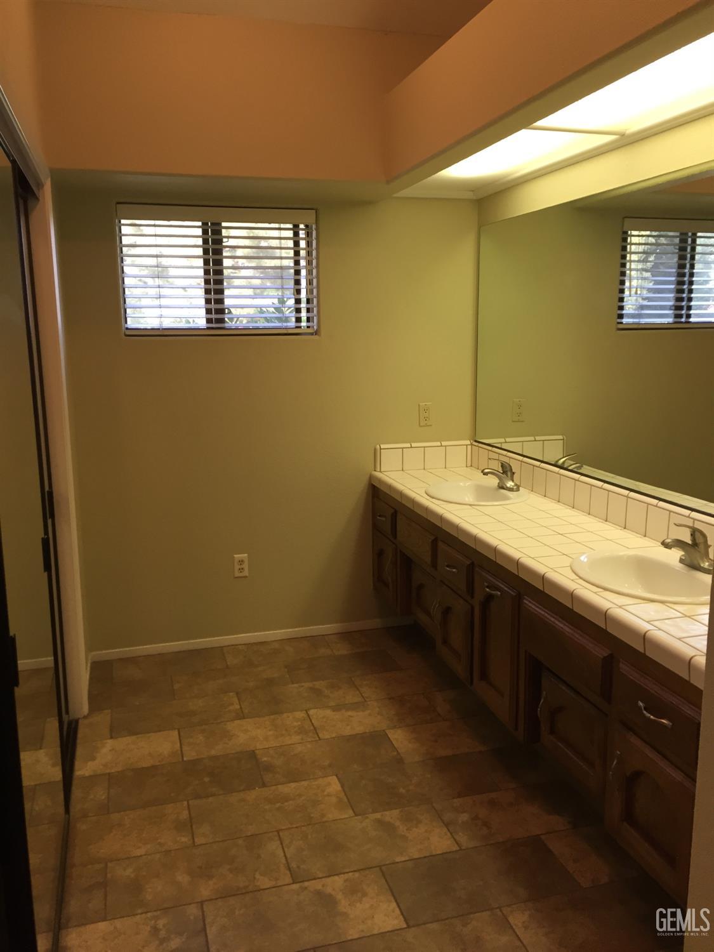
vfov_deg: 61.7
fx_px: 798
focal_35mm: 29
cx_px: 357
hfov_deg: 48.2
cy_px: 476
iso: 32
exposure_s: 1/30
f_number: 2.2
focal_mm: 4.15
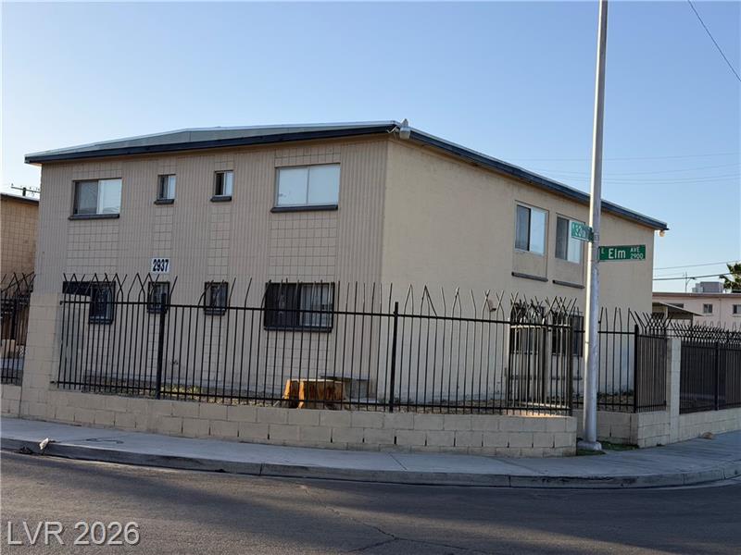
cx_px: 370
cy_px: 278
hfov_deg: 39.7
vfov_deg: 30.3
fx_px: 1028
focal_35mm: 48
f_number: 1.78
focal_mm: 6.76
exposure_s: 1/1980
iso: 64
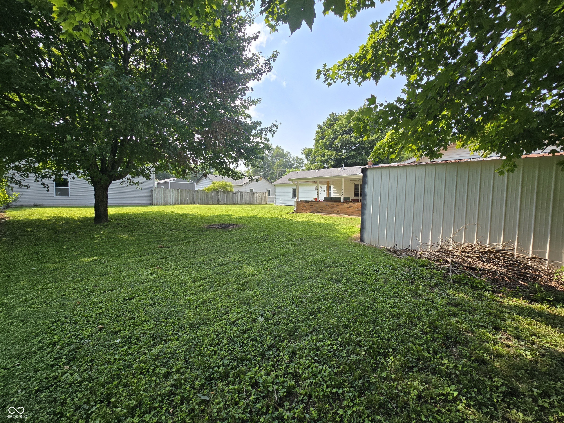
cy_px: 212
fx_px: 212
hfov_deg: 106.2
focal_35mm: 13
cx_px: 282
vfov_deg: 89.9
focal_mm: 2.2
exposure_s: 1/1064
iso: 50
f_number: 2.2
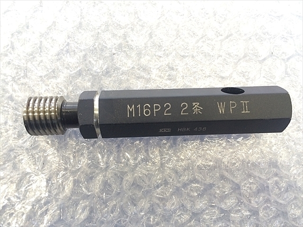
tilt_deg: -80.6
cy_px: 114
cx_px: 152
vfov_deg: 48.2
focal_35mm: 29
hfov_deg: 61.7
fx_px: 254
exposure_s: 1/30
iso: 100
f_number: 2.2
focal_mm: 4.15
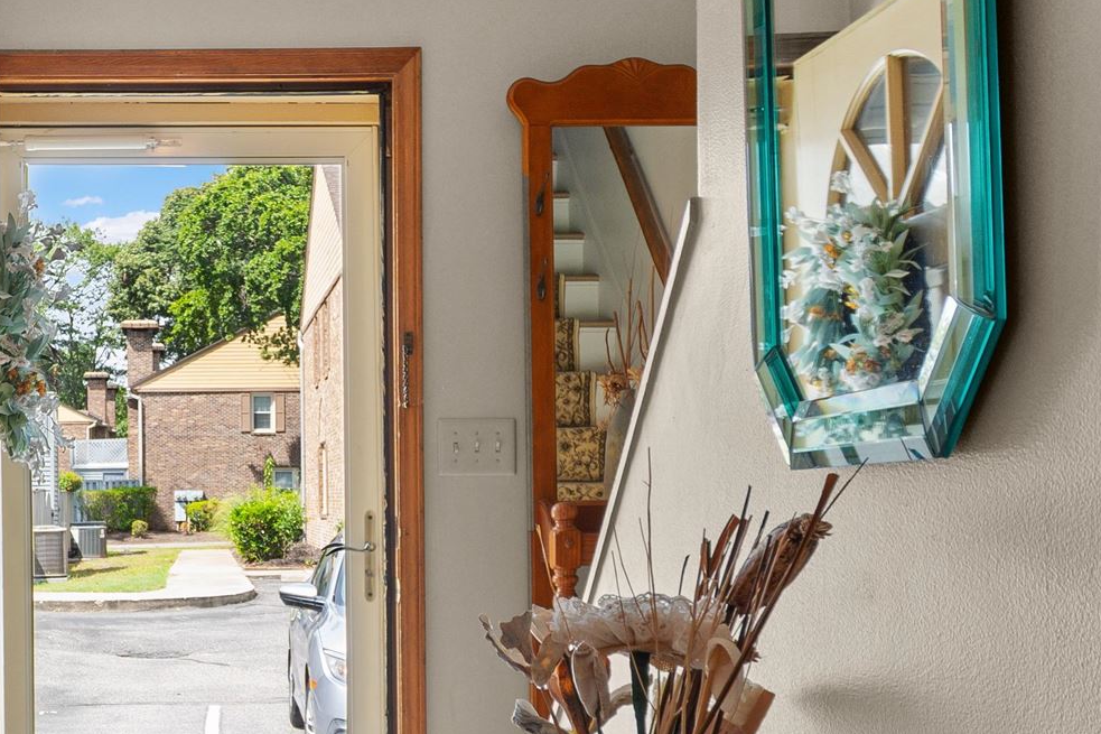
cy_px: 487
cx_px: 227
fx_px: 1529
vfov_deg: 26.8
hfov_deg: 38.2
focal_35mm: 50
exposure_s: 1/20
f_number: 4.8
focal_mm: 11
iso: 100
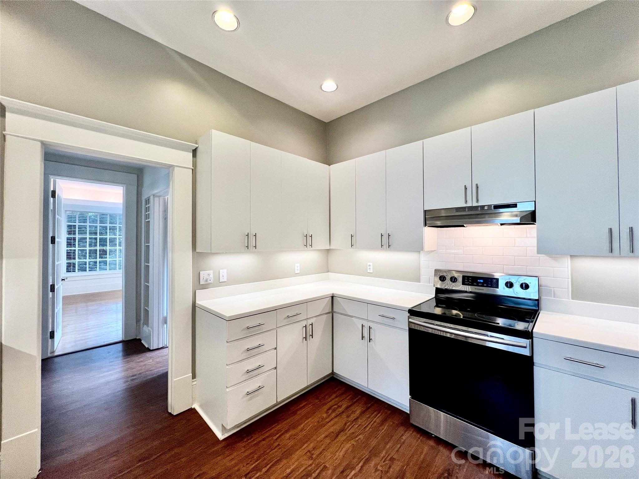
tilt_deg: +0.7
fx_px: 240
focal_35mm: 13
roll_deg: +0.2
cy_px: 240
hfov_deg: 106.2
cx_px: 320
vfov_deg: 89.9
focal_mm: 1.57
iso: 125
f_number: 1.8
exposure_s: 1/120
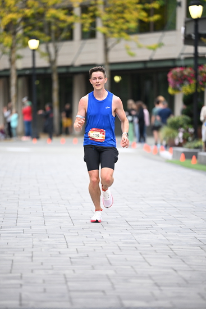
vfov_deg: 10.3
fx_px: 1715
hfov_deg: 6.9
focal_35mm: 200
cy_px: 154
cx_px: 103
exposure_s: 1/800
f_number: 2.8
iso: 1600
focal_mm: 200
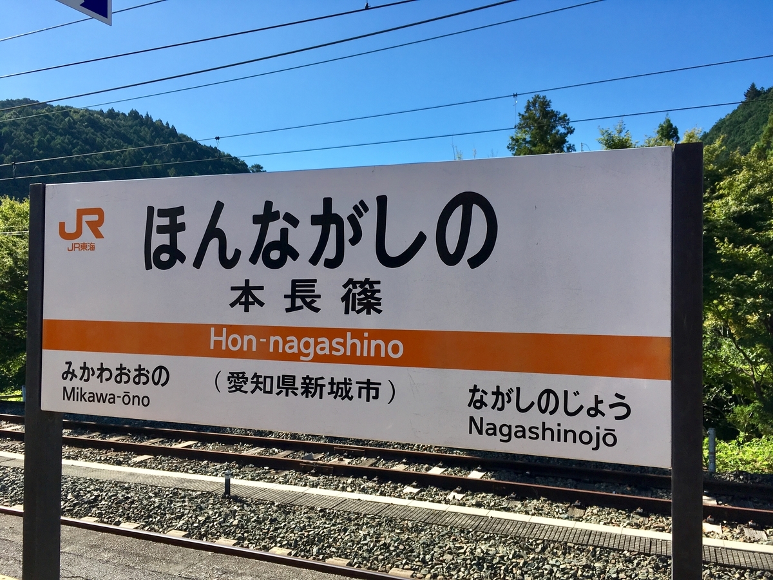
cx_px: 386
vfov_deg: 48.2
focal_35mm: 29
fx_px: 648
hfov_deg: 61.7
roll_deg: -0.3
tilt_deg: +1.0
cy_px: 290
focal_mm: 4.15
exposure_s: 1/1399
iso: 25
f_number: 2.2
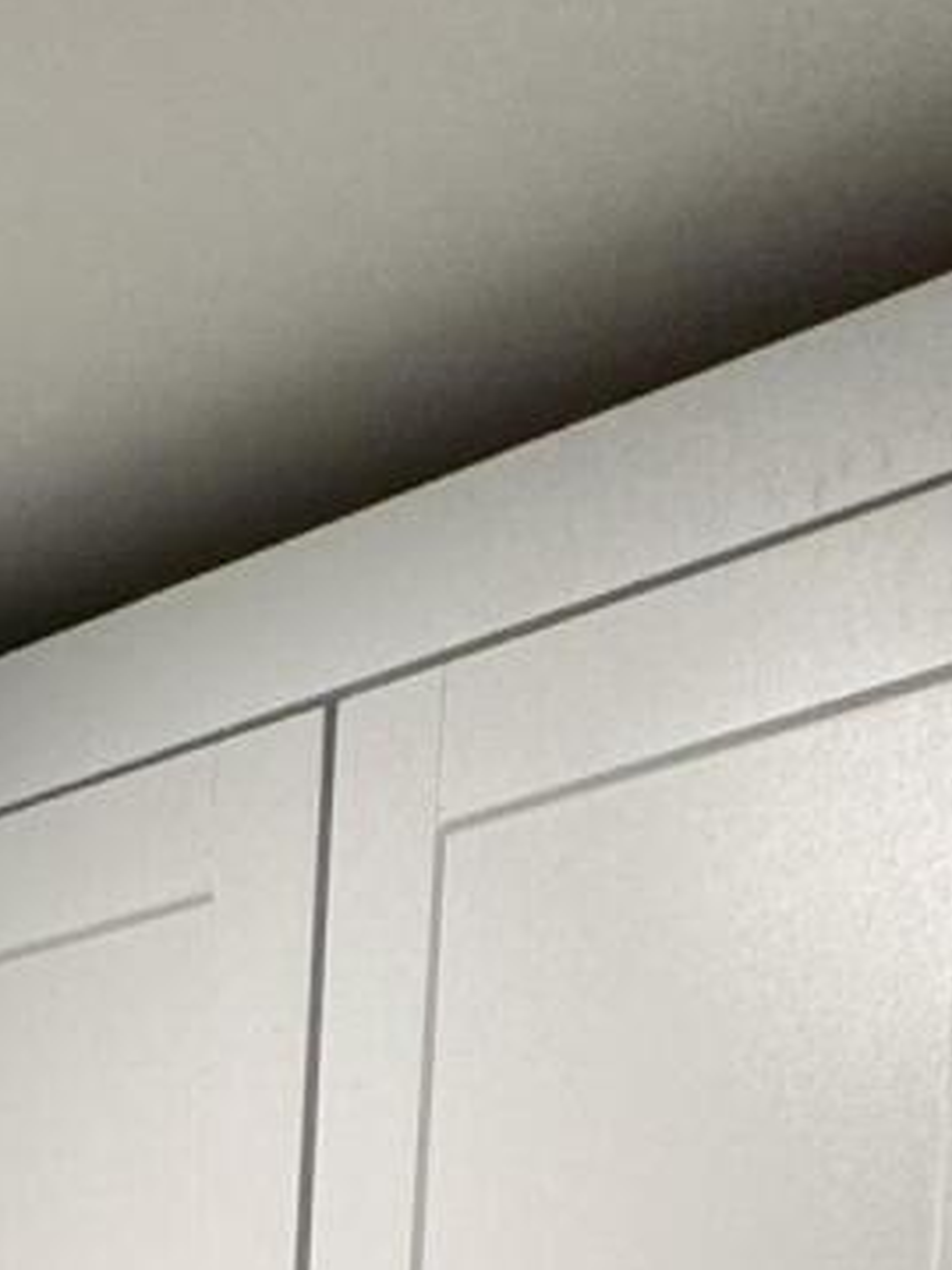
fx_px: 2862
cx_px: 382
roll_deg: -4.0
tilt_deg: -9.9
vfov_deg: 17.5
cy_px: 2561
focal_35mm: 78
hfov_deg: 18.9
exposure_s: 1/120
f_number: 2.2
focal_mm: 2.22
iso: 250
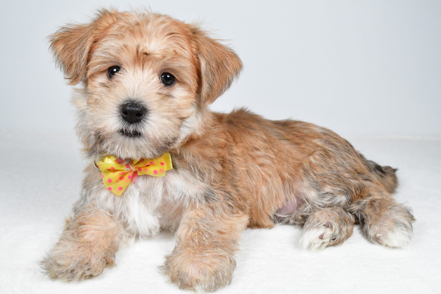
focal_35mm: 42
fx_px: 514
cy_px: 147
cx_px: 220
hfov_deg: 46.4
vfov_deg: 31.9
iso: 5000
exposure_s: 1/1250
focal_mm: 28
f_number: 10
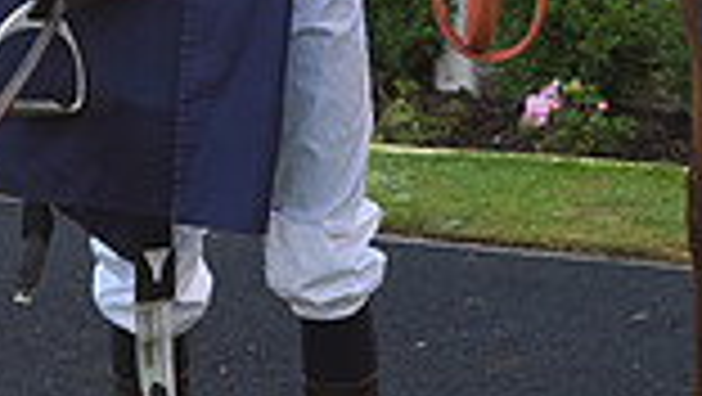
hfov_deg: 14.2
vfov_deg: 7.7
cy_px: -418
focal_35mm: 151
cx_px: 495
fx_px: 2813
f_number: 5.6
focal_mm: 50
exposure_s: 1/125
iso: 800
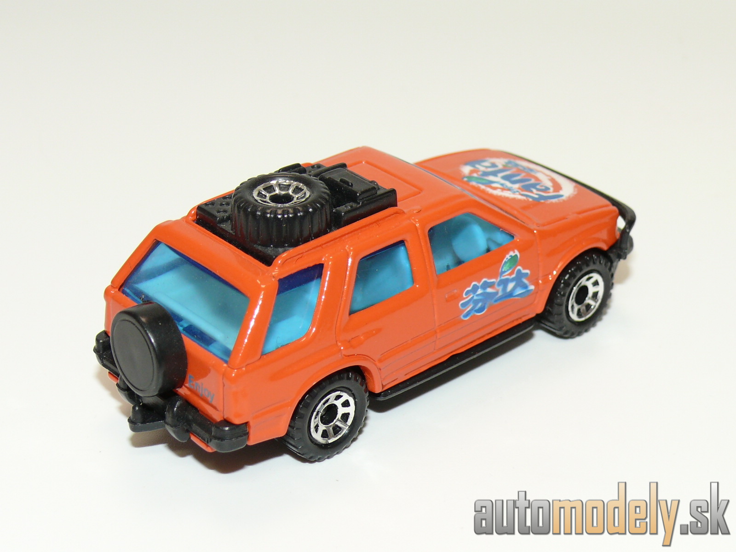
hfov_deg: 24.1
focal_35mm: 81
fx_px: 1722
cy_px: 276
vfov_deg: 18.2
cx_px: 368
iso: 100
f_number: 4
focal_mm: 11.9
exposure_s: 1/30
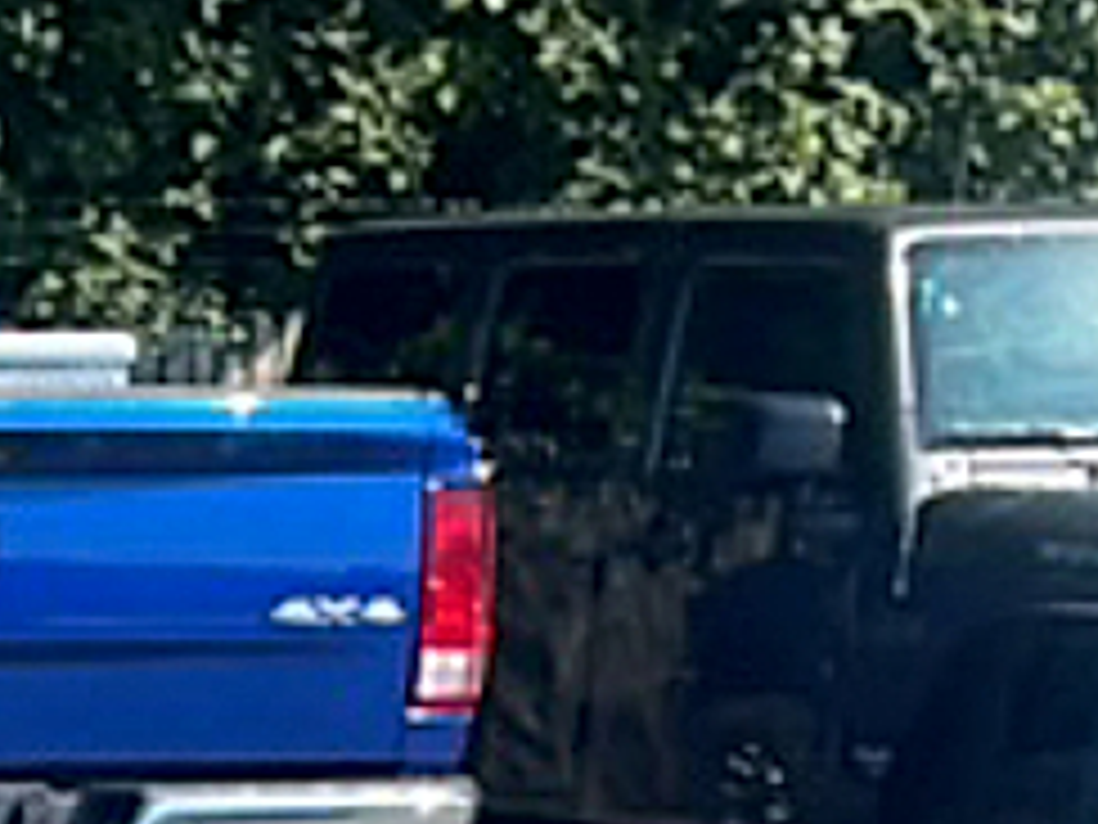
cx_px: -2192
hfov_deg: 9.0
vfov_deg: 7.6
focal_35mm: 177
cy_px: 2184
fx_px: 5614
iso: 32
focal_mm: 4.2
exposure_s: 1/1715
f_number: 1.6
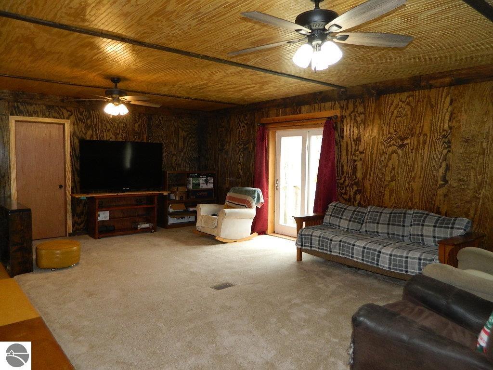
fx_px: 356
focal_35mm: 25
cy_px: 185
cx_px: 246
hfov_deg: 69.4
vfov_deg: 54.9
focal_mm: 4.5
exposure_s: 1/30
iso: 200
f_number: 3.1
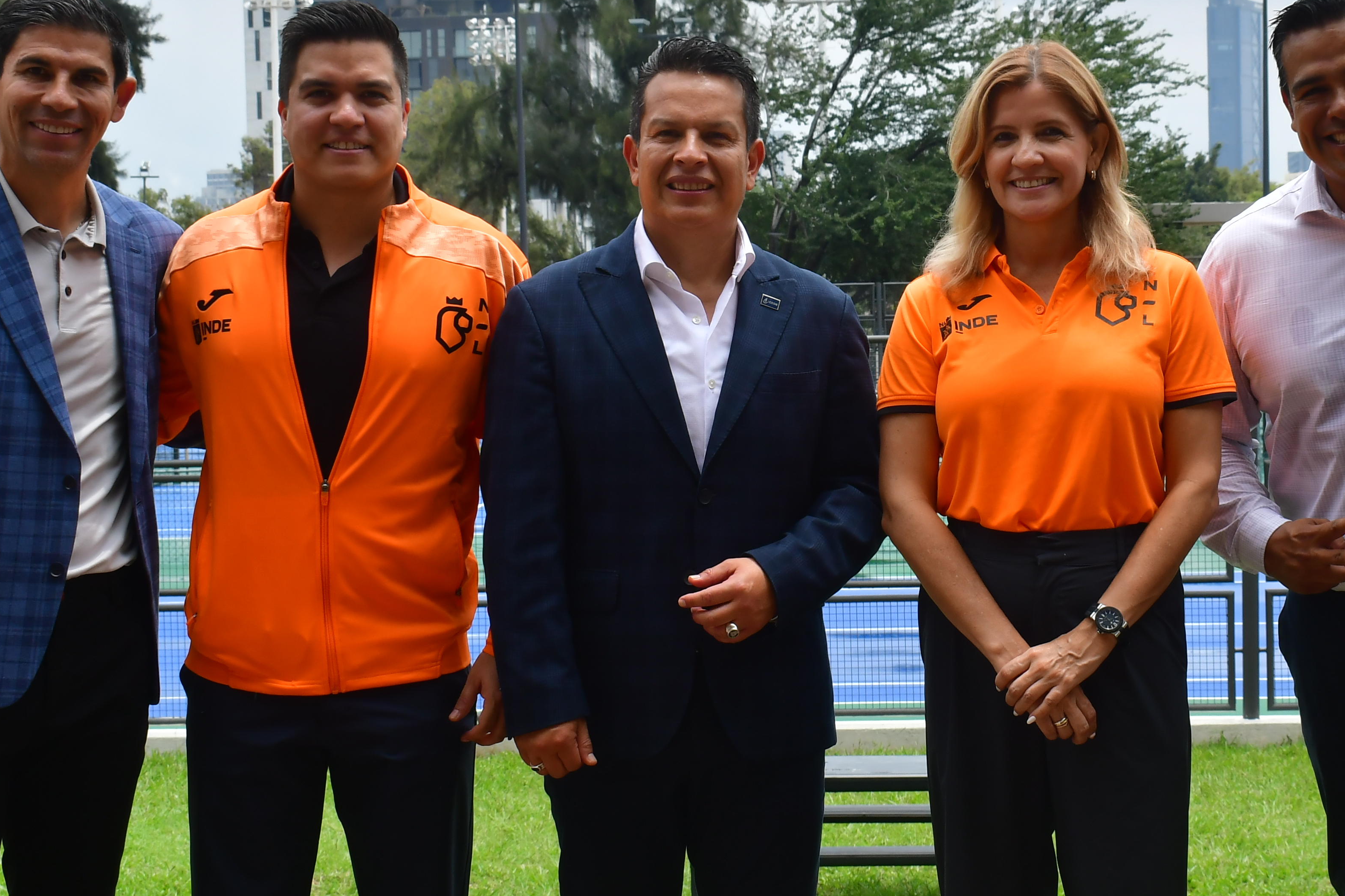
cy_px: 424
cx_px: 929
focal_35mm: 90
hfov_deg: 22.5
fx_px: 3362
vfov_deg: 15.2
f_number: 10
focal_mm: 34
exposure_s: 1/400
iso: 200
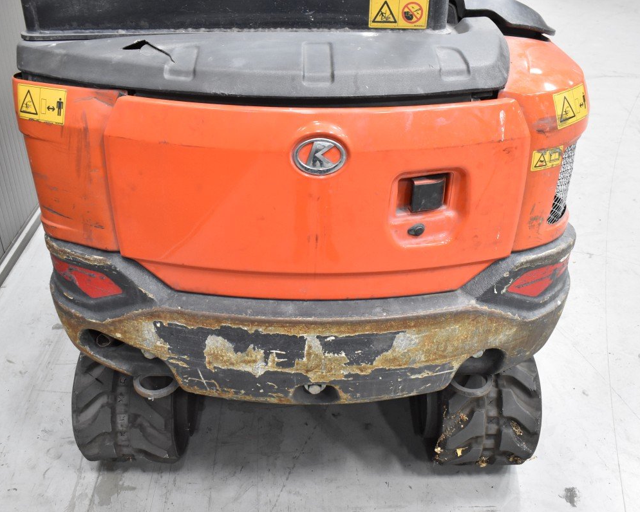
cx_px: 312
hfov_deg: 52.8
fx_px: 644
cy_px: 257
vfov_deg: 43.4
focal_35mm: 34
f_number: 5
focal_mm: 20
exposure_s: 1/25
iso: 1600
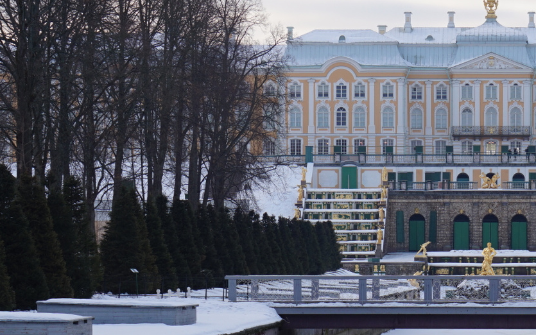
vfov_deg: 7.2
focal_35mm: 181
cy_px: 253
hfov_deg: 11.5
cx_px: 451
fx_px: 2646
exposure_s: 1/125
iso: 100
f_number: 8
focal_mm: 55
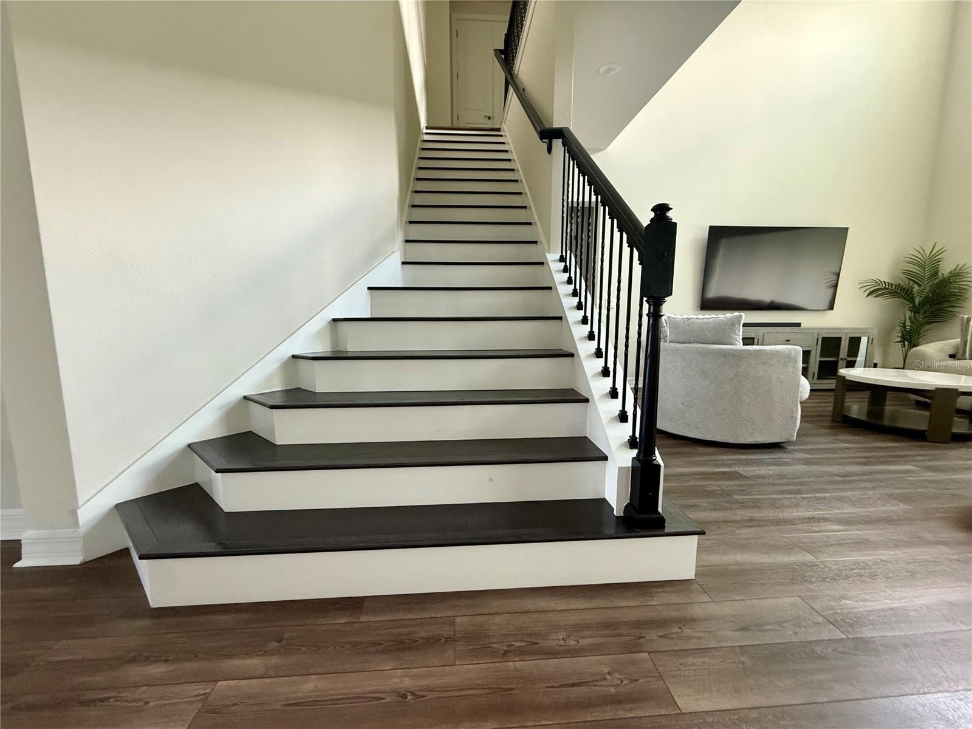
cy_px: 364
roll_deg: +0.7
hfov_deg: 102.1
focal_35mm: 14
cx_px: 486
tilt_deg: -6.6
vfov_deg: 85.7
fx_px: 393
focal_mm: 2.22
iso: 320
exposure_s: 1/49
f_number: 2.2
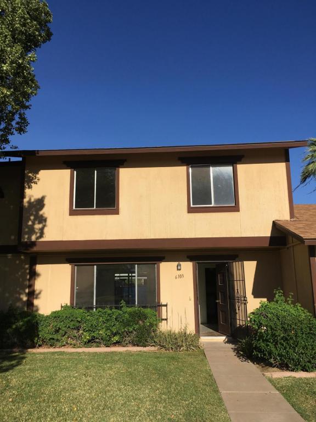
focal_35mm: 29
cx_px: 158
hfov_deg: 48.2
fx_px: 353
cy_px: 211
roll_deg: -0.1
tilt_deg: +11.3
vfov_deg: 61.7
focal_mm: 4.15
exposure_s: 1/2653
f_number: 2.2
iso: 25
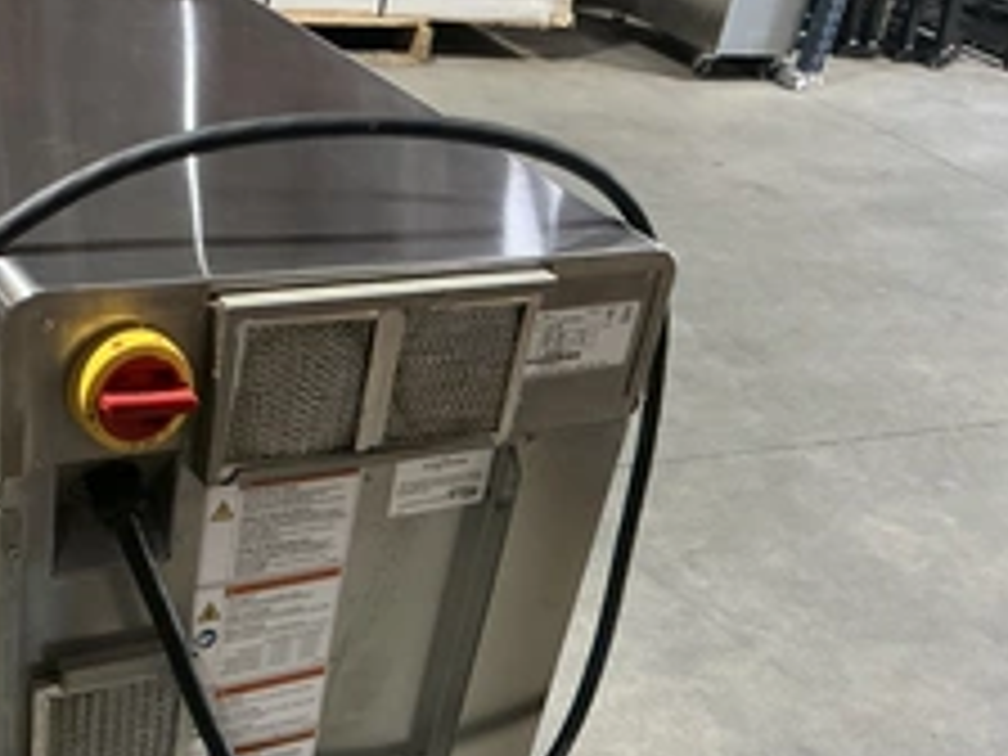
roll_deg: -10.6
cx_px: 333
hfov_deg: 37.8
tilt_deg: -36.2
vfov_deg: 28.1
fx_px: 1456
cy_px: 666
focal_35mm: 50
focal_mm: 3
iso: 320
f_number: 1.8
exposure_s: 1/51
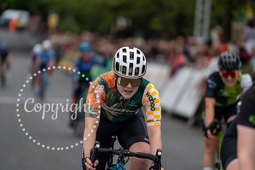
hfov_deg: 10.3
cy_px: 85
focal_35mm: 200
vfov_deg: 6.9
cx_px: 128
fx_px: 1417
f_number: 2.8
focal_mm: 200
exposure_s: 1/800
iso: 1000
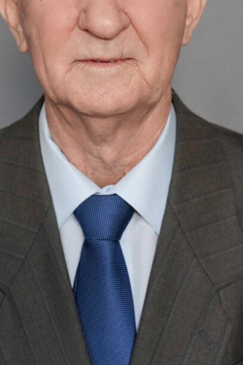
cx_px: 98
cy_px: 177
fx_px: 1094
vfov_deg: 18.9
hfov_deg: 12.7
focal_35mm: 108
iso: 4000
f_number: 4
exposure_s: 1/160
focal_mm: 44
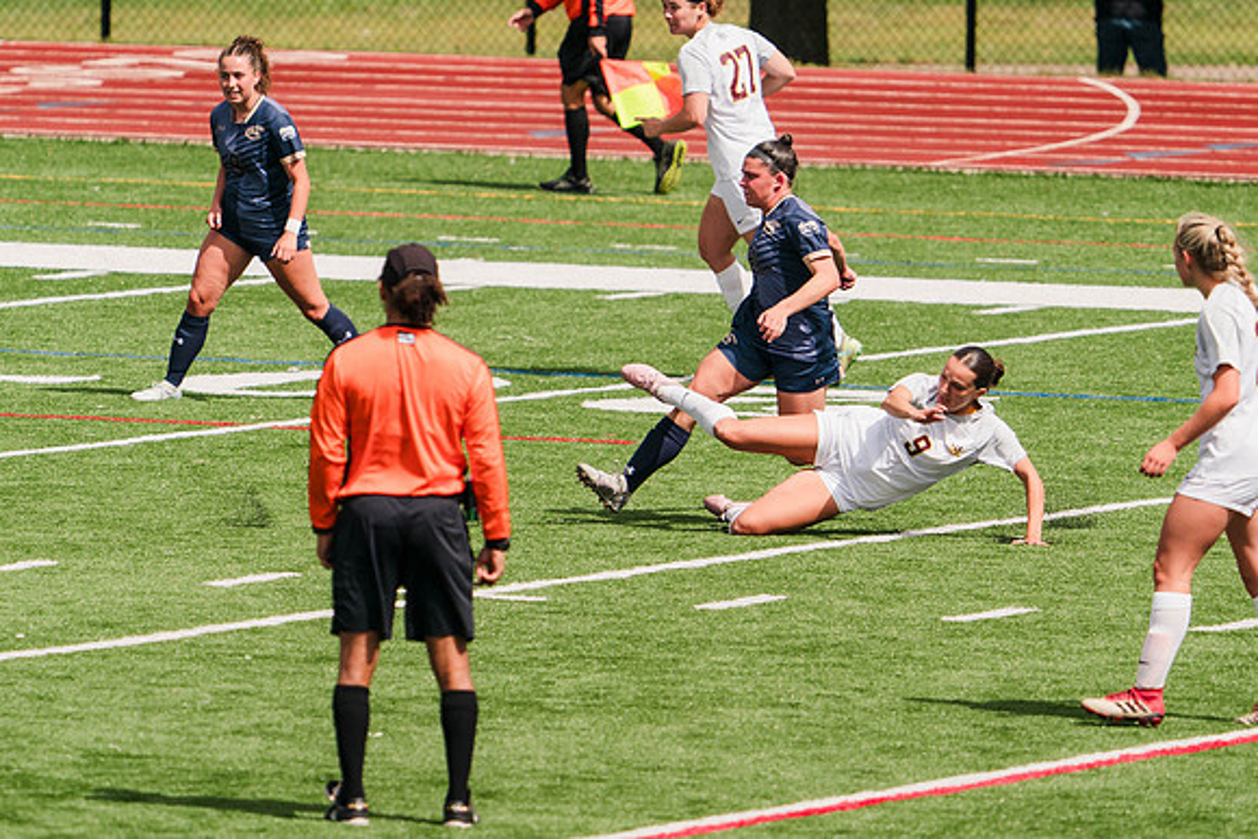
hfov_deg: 3.9
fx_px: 18375
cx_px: 690
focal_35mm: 526
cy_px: 369
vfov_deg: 2.6
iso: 200
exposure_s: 1/1600
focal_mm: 397
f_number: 6.3
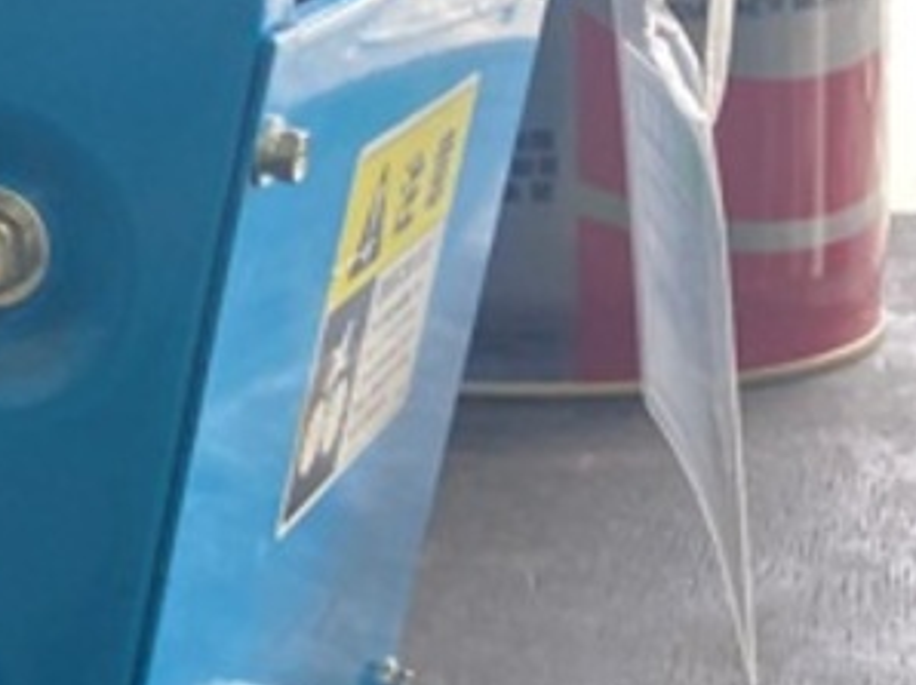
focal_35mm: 94
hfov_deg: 17.9
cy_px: 37
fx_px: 2485
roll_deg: +3.0
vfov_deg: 15.5
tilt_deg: -4.6
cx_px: -575
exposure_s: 1/60
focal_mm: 3.99
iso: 125
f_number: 1.8
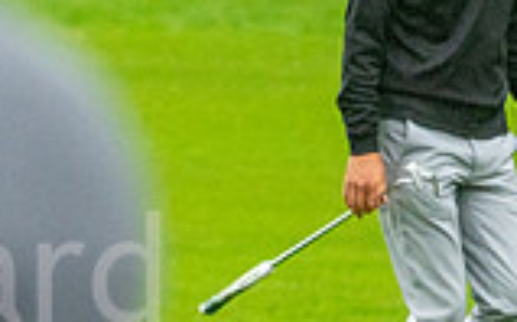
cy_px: 101
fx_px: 30951
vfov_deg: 0.6
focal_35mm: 2199
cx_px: -382
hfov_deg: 1.0
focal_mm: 300
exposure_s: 1/1250
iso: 800
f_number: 4
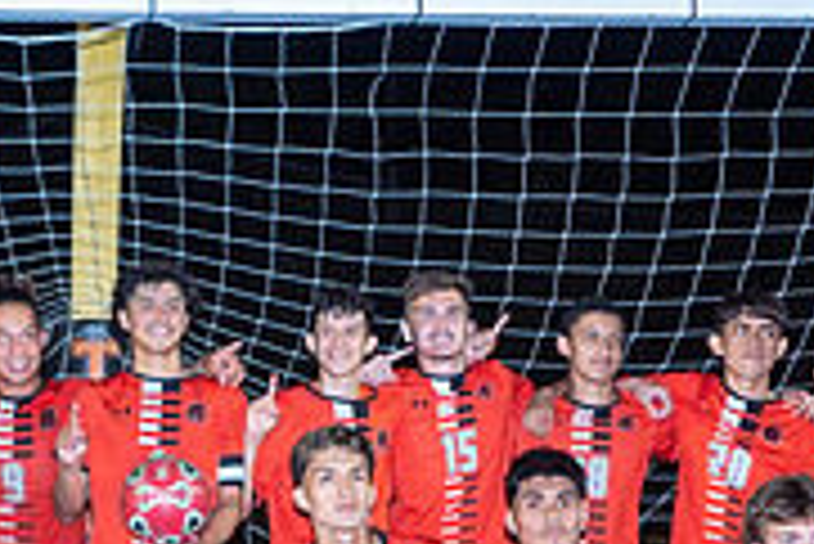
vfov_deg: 15.3
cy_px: 536
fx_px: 1991
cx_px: 80
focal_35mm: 88
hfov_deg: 22.5
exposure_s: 1/60
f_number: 2.8
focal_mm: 12
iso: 200
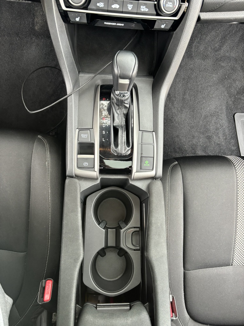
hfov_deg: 53.1
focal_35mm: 26
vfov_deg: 67.3
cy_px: 163
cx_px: 122
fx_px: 244
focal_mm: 5.96
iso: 160
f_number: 1.6
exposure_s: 1/60
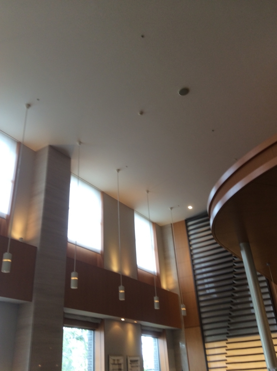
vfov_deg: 56.9
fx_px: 342
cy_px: 186
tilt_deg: +29.7
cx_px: 138
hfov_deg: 44.1
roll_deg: +3.1
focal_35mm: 32
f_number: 2.4
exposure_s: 1/24
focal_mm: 3.3
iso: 32
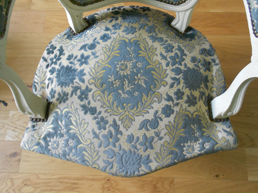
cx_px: 129
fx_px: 194
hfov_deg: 67.3
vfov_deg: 53.1
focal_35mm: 26
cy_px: 96
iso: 250
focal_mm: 4.6
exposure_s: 1/30
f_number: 3.2
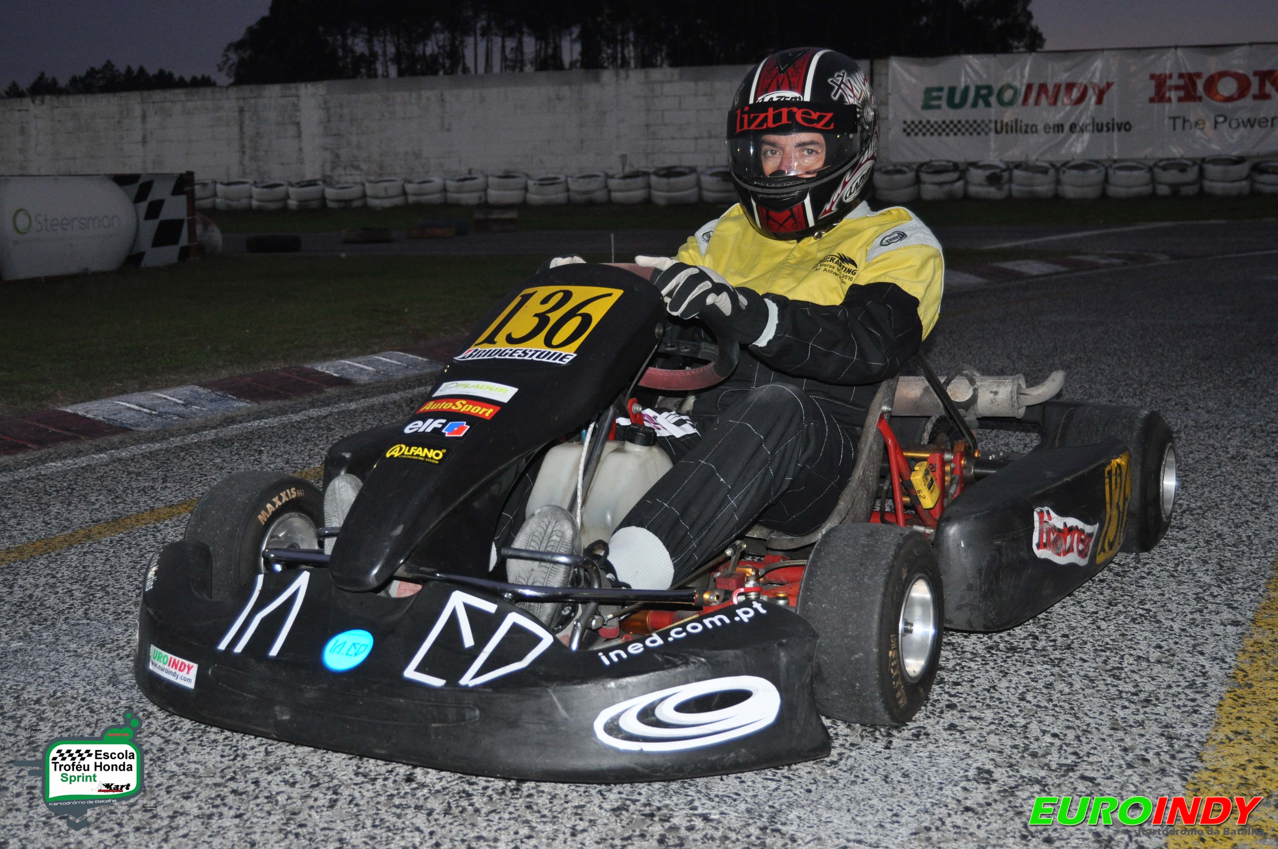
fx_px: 1596
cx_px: 639
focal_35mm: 45
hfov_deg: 43.7
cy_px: 424
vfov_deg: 29.8
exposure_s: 1/60
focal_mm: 30
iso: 800
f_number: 4.2
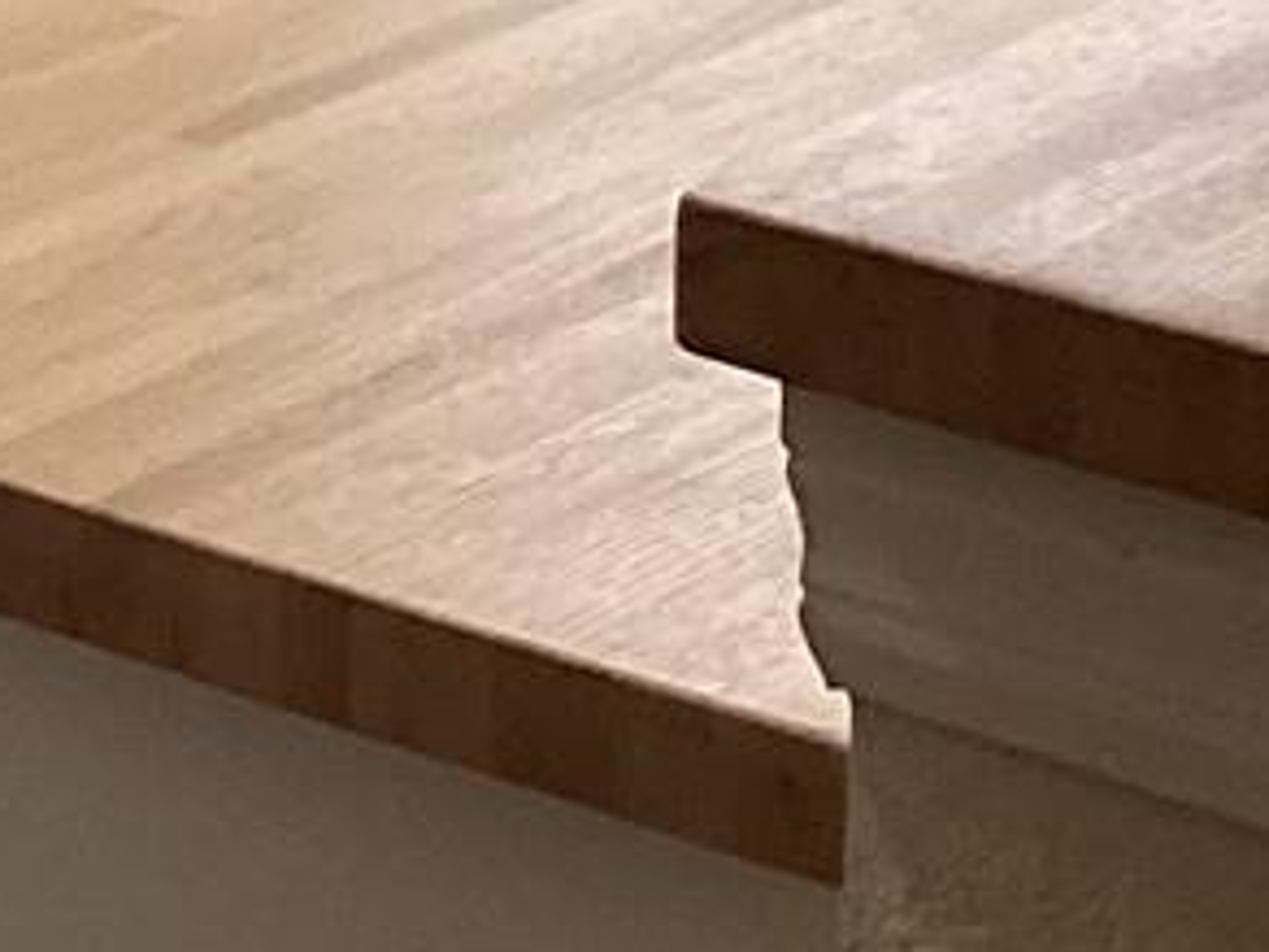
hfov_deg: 10.4
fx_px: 6232
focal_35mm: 170
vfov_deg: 8.3
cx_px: -1486
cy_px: -1022
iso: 160
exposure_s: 1/60
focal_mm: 3.3
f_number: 2.4
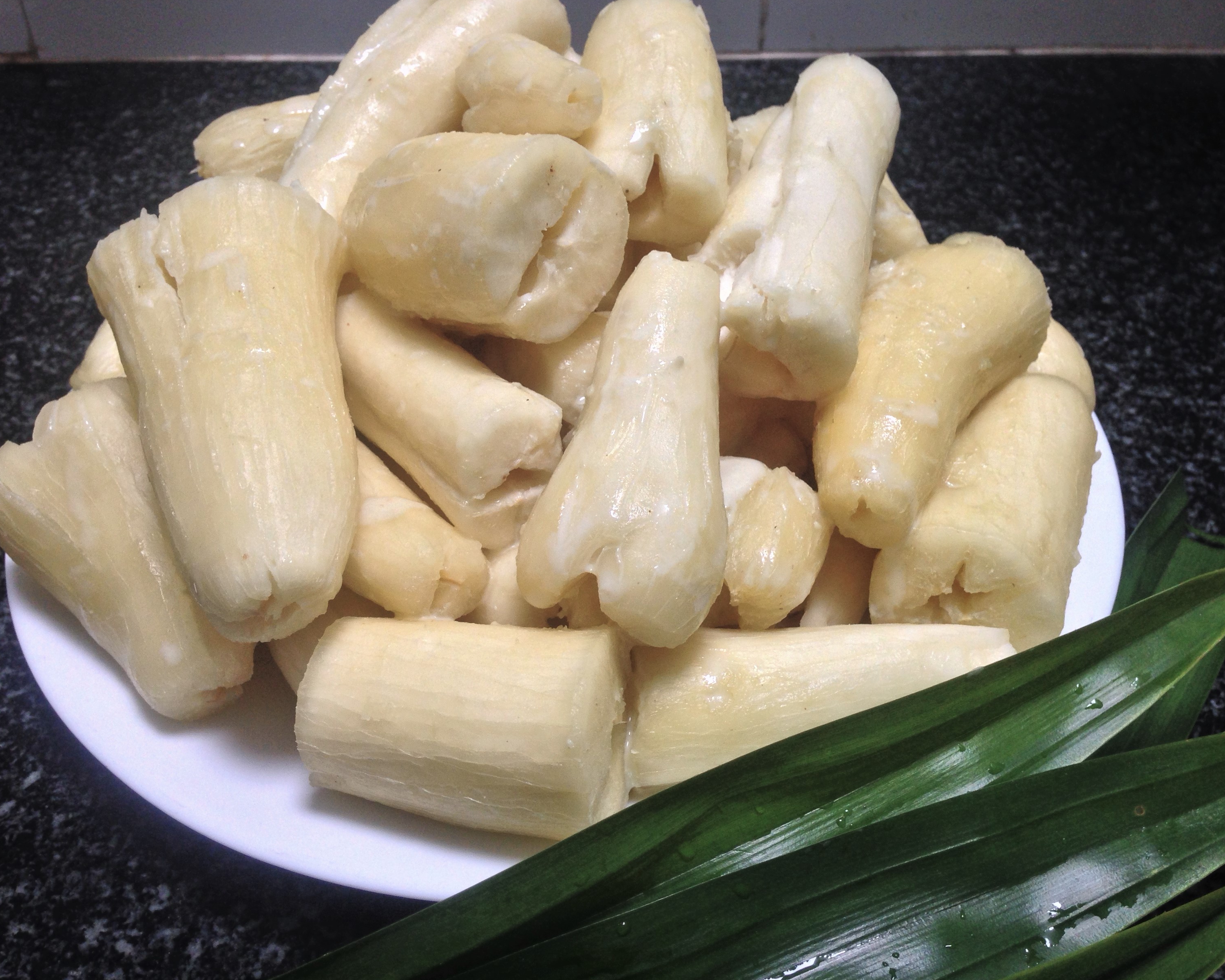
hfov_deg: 51.5
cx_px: 636
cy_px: 488
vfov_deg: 42.2
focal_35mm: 35
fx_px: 1269
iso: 64
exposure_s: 1/120
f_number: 2.4
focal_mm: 4.12
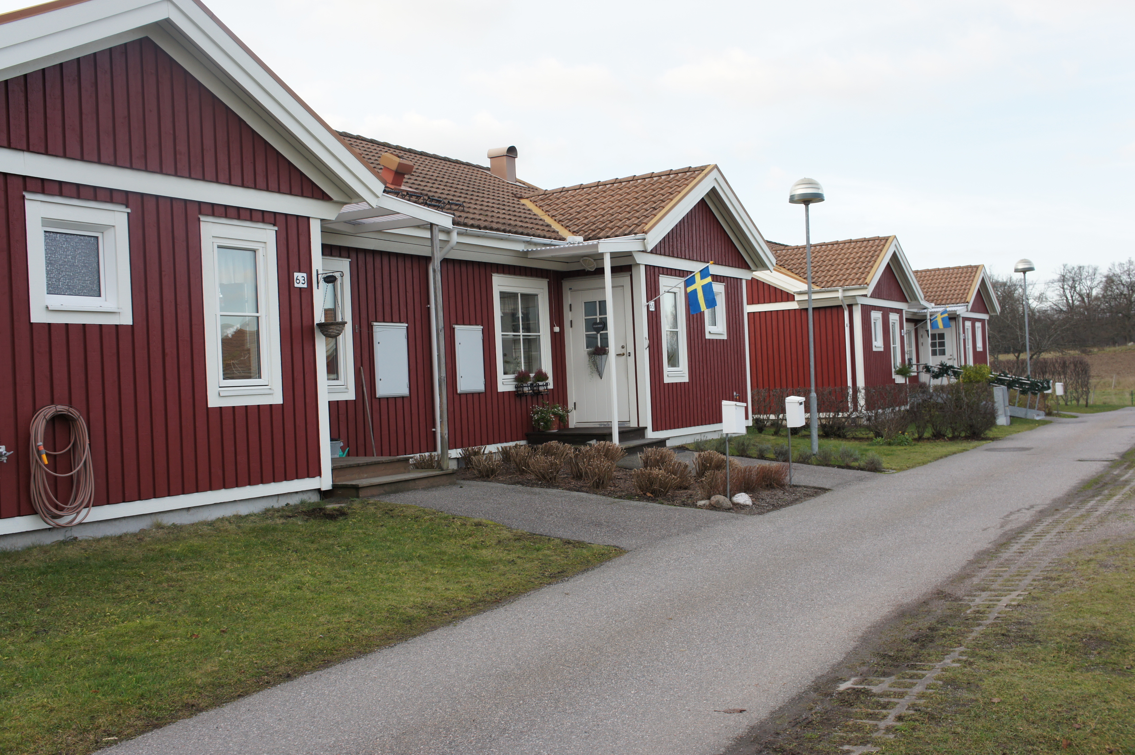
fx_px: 1087
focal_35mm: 34
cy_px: 378
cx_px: 568
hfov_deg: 55.1
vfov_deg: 38.3
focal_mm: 23
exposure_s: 1/125
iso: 200
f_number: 6.3
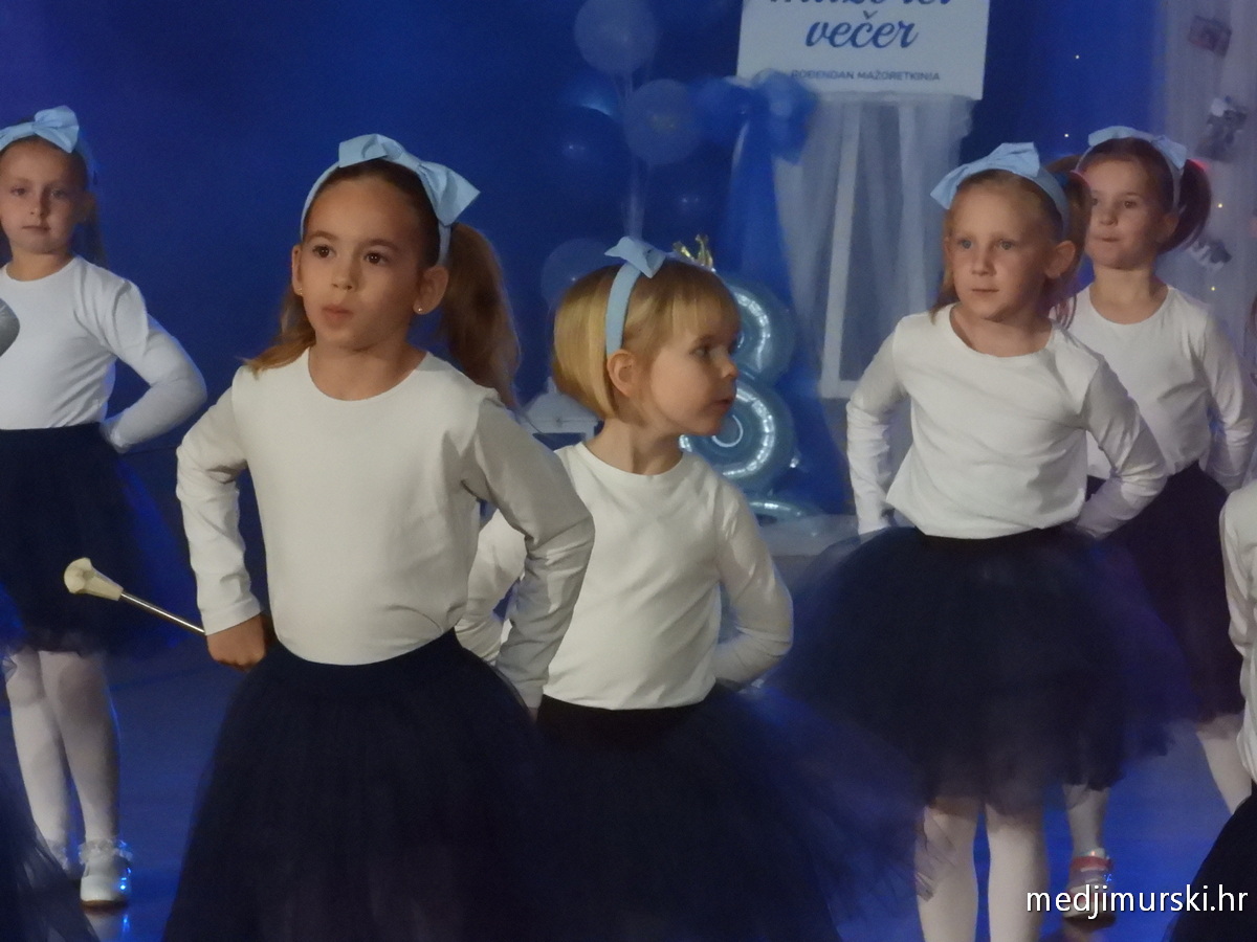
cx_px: 628
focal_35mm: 200
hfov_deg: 9.9
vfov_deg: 7.4
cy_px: 471
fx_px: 7263
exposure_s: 1/320
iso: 3200
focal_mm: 35.9
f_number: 8
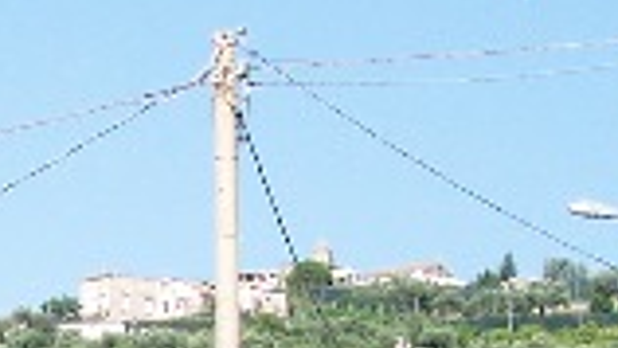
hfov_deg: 9.8
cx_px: -454
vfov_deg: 5.8
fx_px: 3426
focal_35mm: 209
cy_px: 450
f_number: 4.8
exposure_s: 1/500
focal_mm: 8
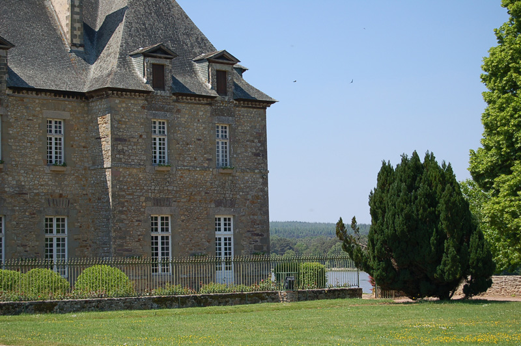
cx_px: 260
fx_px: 1193
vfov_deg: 16.5
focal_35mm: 82
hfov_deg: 24.6
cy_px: 173
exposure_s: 1/500
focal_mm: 55
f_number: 6.3
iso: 200
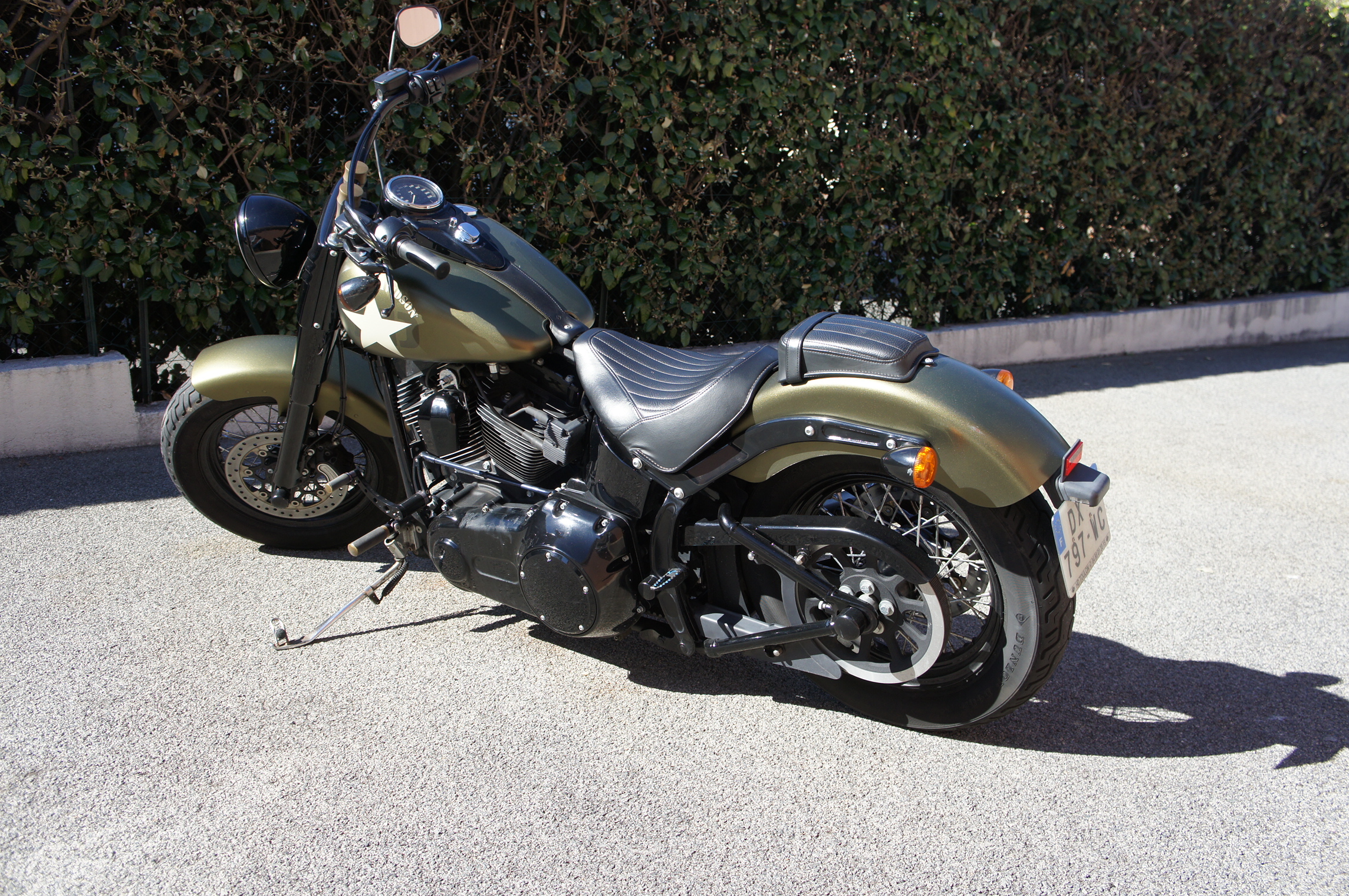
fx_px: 1235
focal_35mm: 33
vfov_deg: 39.9
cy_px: 448
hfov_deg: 57.3
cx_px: 674
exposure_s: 1/500
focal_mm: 22
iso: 200
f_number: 4.5
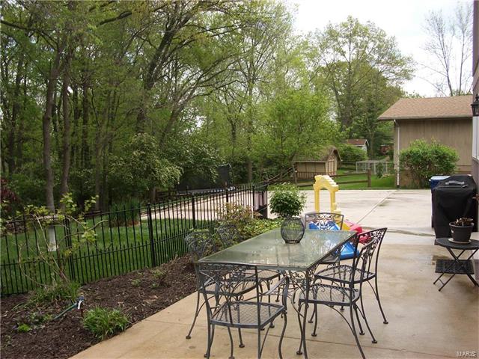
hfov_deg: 52.6
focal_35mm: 35
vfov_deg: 40.7
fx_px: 484
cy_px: 180
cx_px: 240
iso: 80
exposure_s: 1/200
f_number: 4.3
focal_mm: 5.8
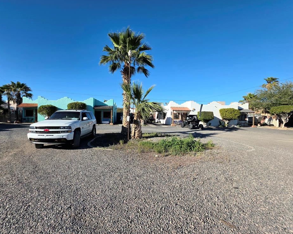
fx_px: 121
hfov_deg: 100.4
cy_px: 115
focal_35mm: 14
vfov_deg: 88.0
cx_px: 132
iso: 40
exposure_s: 1/2500
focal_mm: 2.2
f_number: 1.9
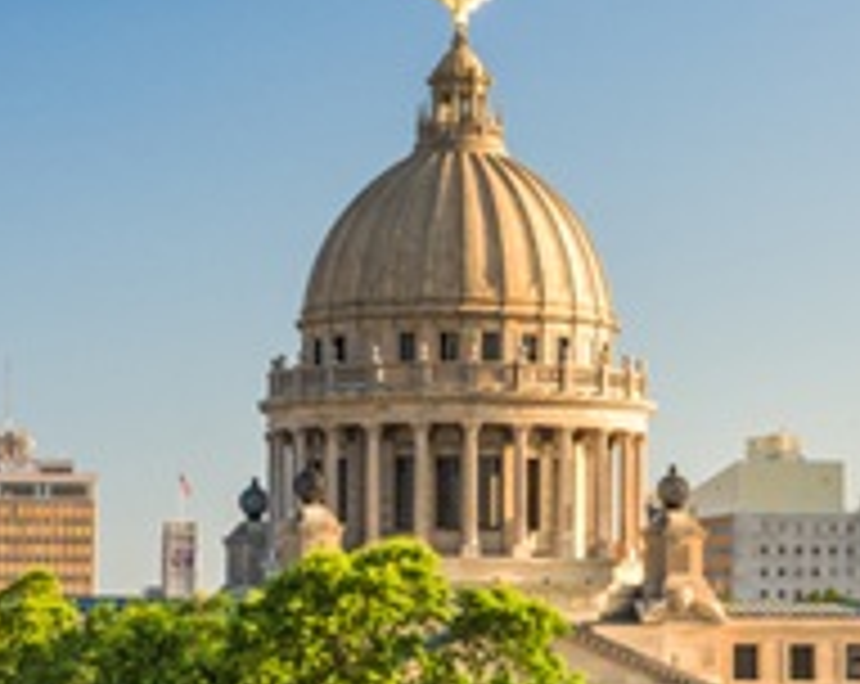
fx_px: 3810
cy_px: 486
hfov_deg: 12.8
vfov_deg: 10.2
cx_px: 675
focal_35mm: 150
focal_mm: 60
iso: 400
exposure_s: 1/125
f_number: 8
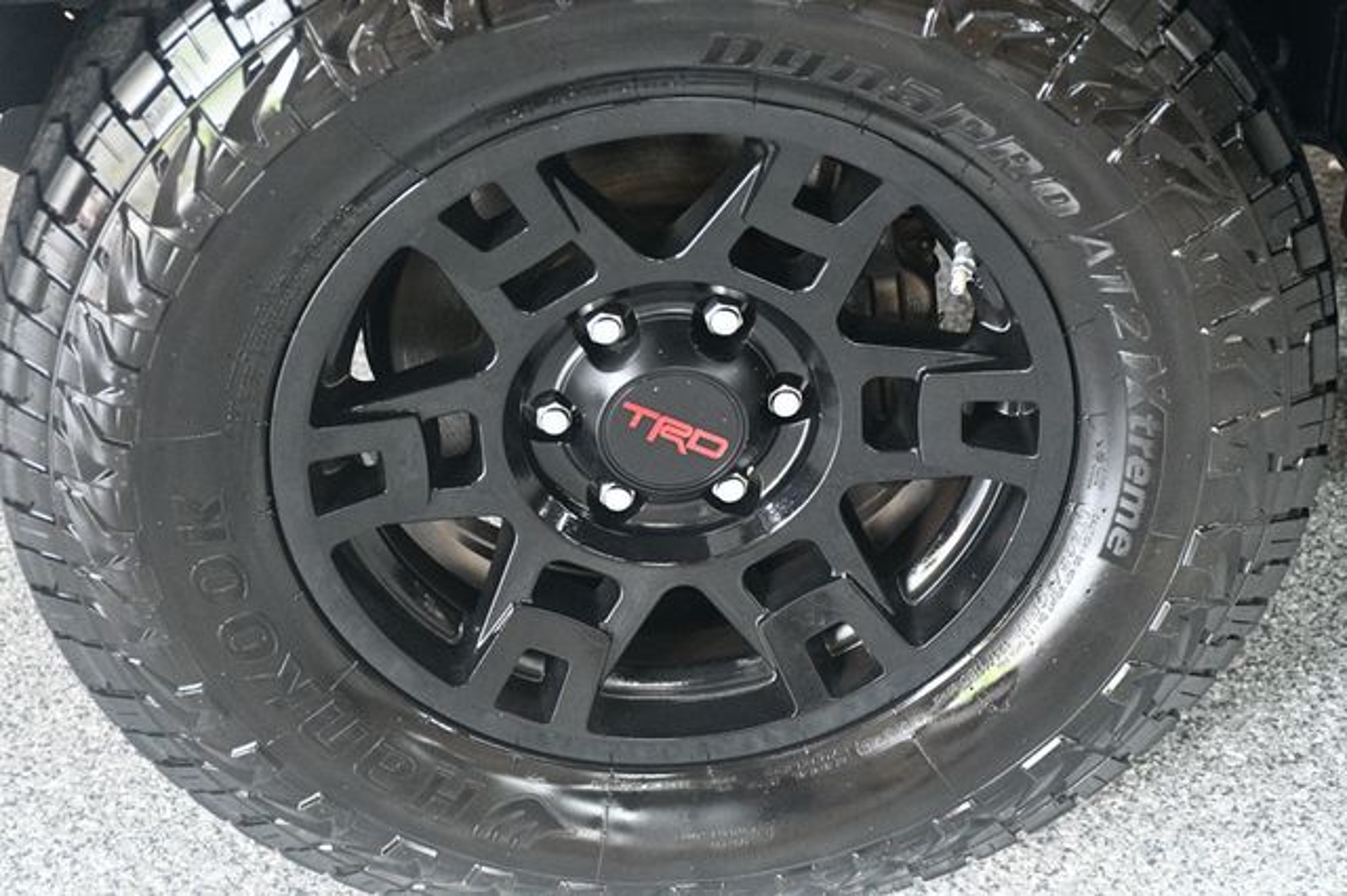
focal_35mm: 67
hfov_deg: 30.1
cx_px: 674
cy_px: 448
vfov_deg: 20.3
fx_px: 2506
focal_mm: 45
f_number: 4.5
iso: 4000
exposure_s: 1/60
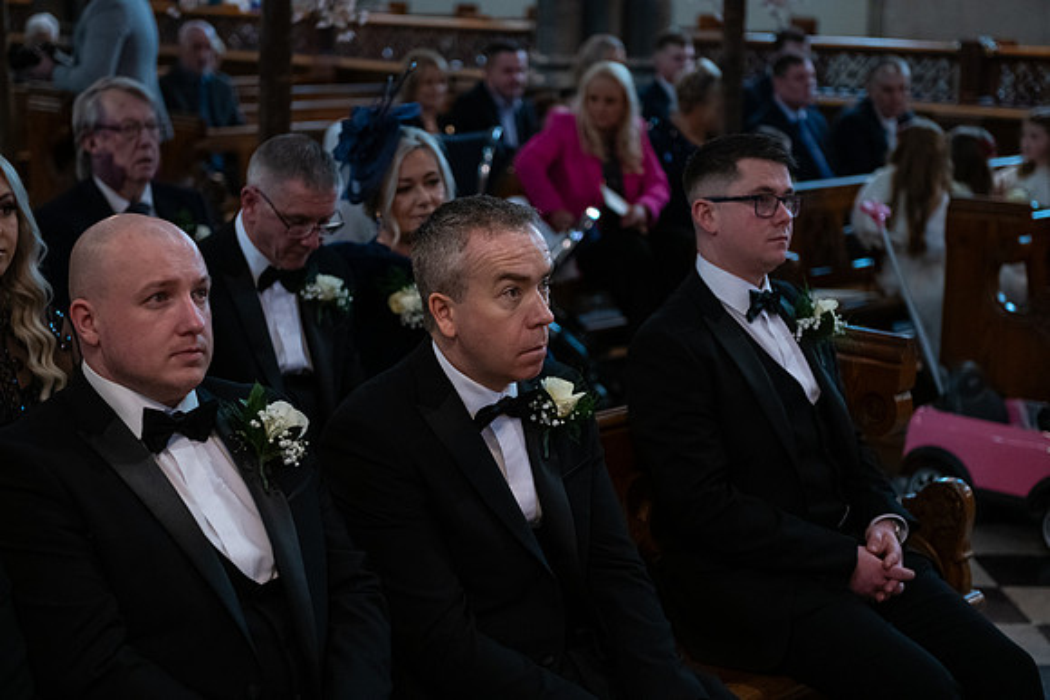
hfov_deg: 28.8
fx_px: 2042
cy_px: 350
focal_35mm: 70
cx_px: 525
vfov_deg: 19.5
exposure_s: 1/160
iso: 1250
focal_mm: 70
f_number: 3.5
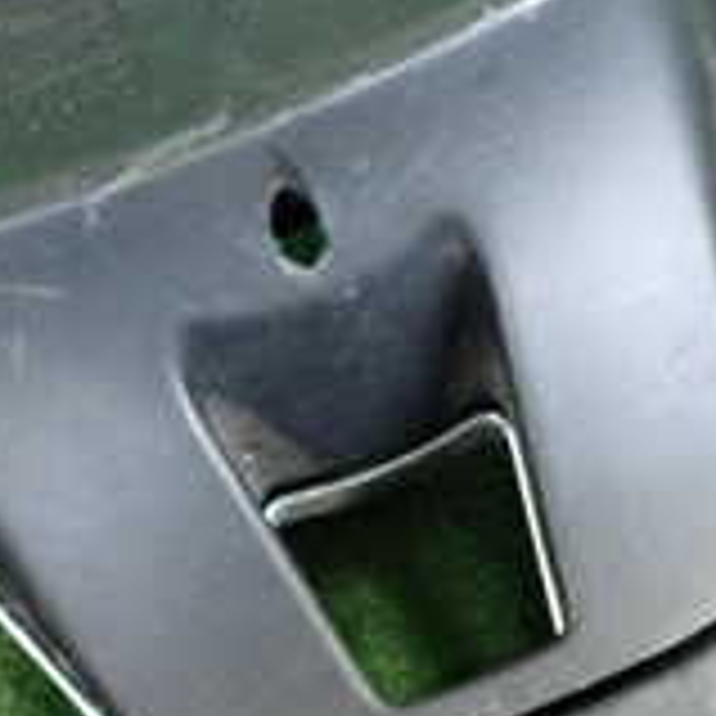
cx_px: 243
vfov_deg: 17.4
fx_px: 2340
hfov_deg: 17.4
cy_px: 243
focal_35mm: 100
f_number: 2.3
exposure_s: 1/125
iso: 3200
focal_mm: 5.4
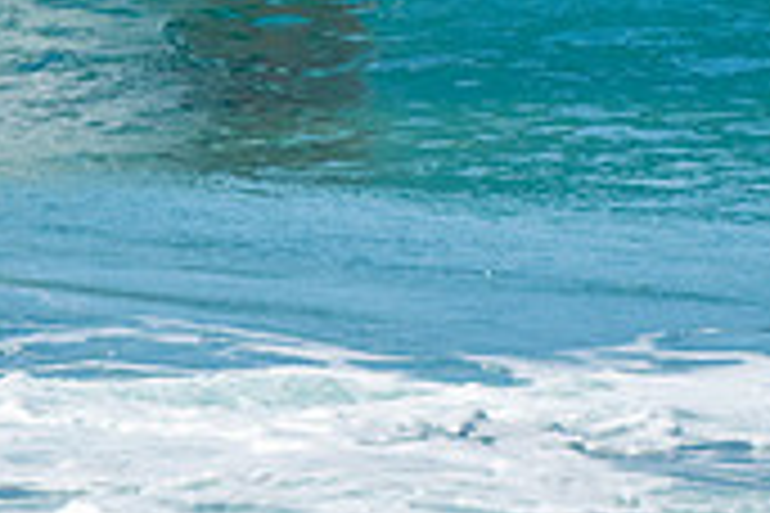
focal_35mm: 2034
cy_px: -182
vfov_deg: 0.7
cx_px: 311
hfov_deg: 1.0
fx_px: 43502
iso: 250
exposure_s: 1/1250
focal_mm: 400
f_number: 5.6
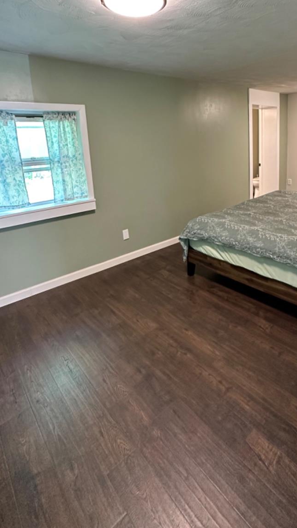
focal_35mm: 20
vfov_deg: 84.5
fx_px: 280
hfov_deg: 55.4
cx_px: 178
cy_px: 189
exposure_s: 1/60
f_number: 2.2
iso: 320
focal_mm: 2.22
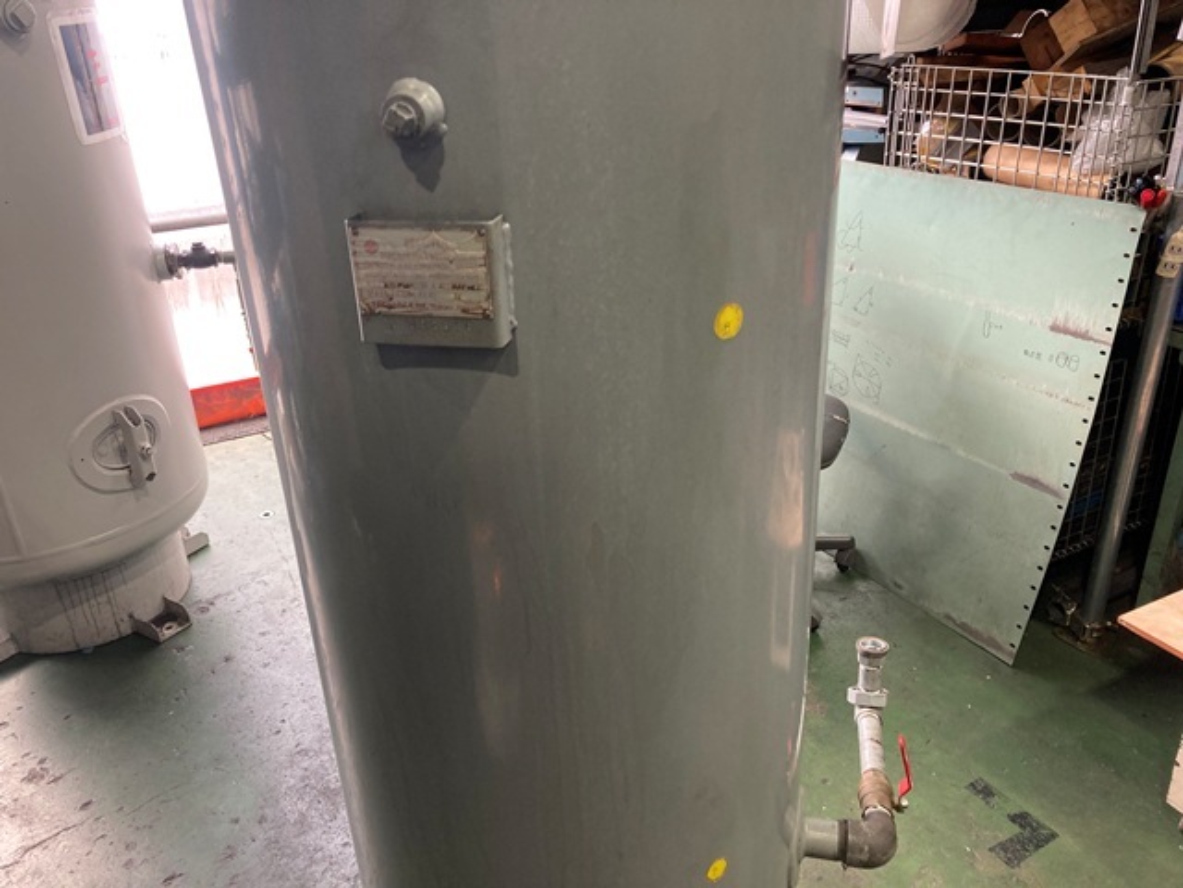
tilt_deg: -26.5
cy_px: 444
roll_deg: +2.3
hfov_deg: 63.4
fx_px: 957
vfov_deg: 49.7
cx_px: 592
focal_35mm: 28
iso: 125
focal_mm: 3.99
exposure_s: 1/60
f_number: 1.8
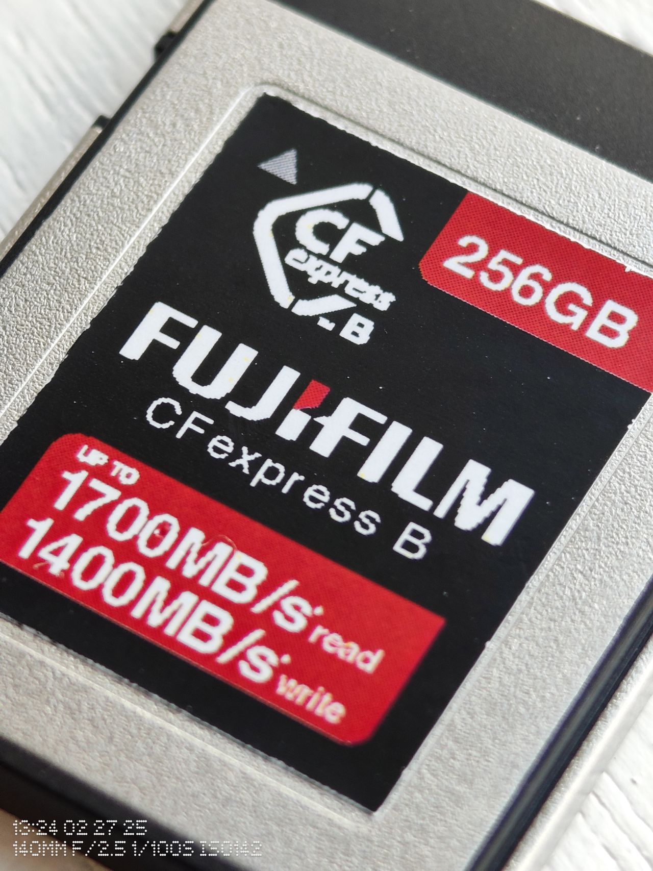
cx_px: 326
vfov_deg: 14.1
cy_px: 436
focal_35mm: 140
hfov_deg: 10.6
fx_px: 3522
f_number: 2.55
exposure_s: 1/100
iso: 142
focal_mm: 13.3
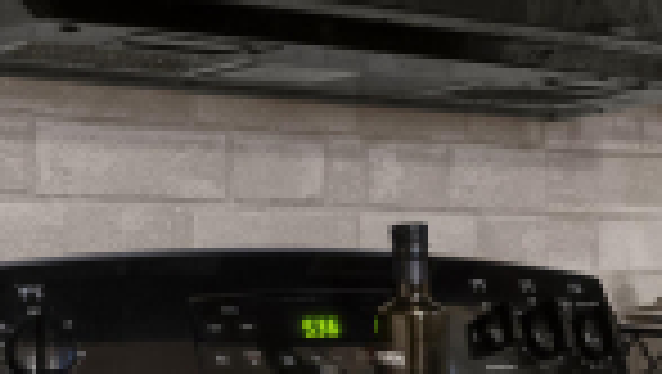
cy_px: 284
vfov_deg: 15.1
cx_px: 347
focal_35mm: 80
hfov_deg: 26.5
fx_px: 1406
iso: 400
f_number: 10
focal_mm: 10
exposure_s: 6
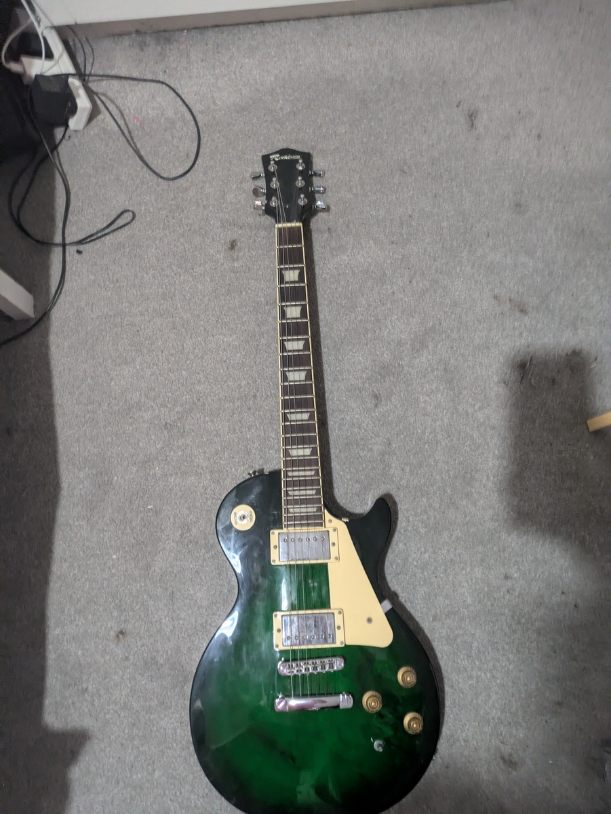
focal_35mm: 25
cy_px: 407
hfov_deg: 54.9
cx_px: 306
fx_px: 588
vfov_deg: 69.4
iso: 584
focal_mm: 5.43
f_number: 1.89
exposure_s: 1/25
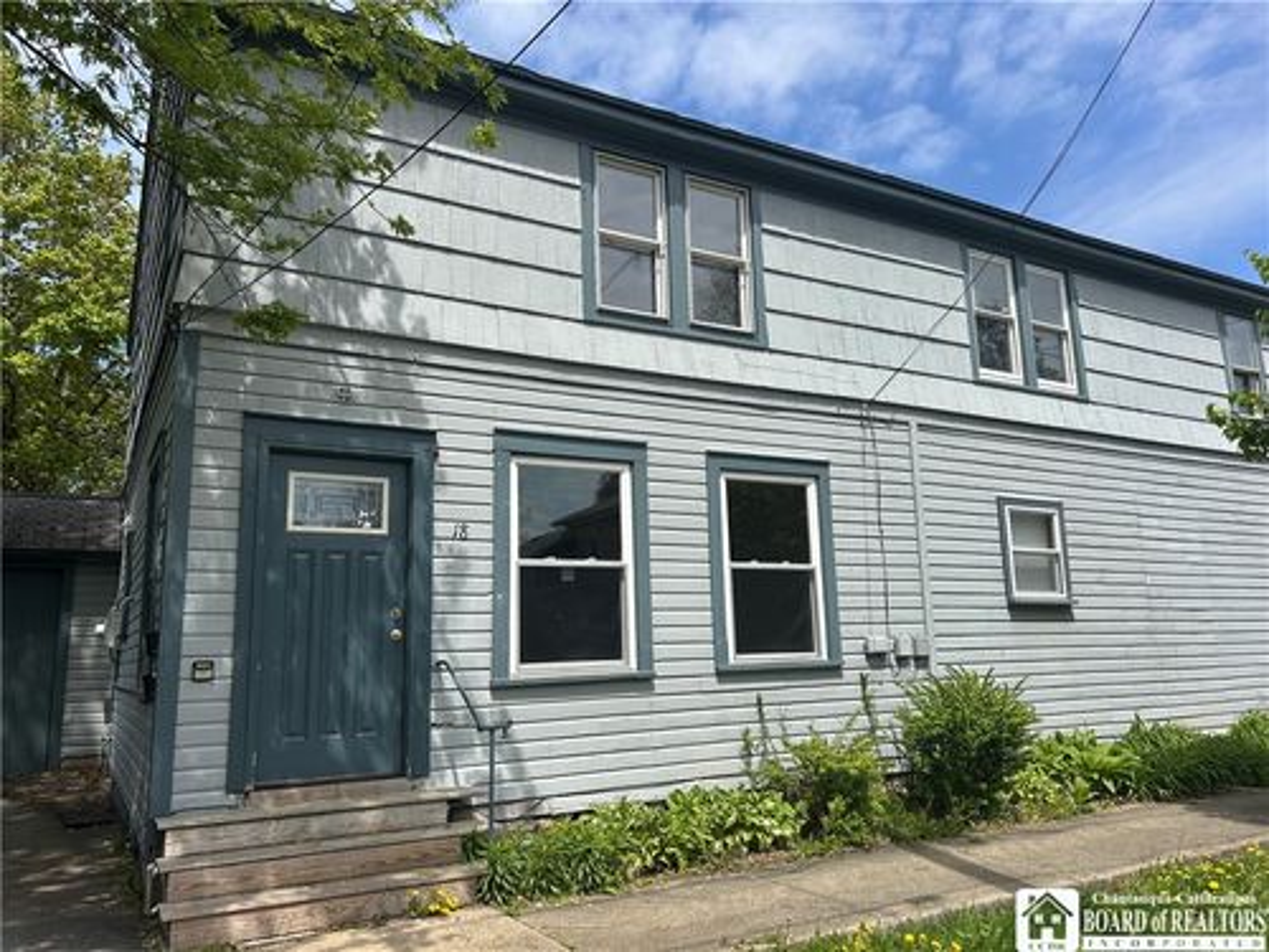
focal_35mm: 26
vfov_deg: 53.1
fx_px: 953
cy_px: 476
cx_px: 634
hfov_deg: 67.3
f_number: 1.5
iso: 50
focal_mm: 5.7
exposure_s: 1/5076
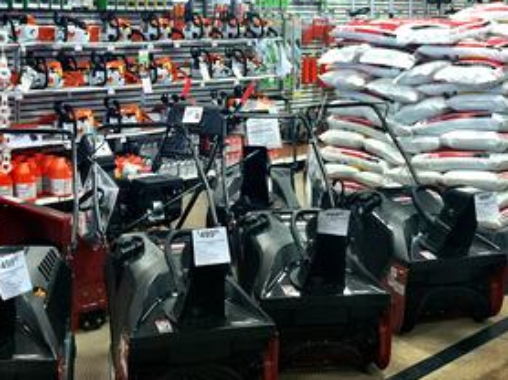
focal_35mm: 59
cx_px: 185
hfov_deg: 32.5
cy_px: 119
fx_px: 865
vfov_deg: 24.6
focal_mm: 3.85
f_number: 2.8
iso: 80
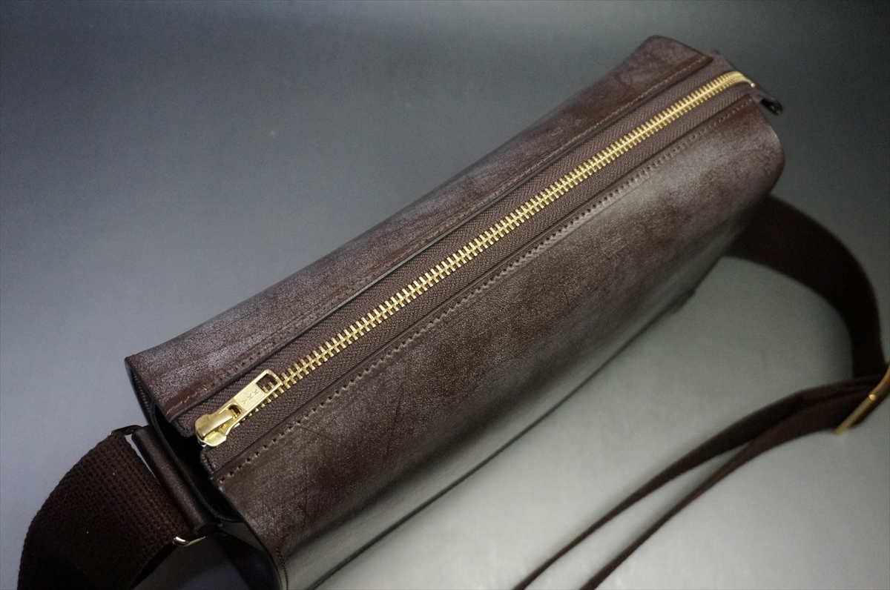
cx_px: 445
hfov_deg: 51.4
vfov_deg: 35.4
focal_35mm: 38
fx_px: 926
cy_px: 295
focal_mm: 25
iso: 3200
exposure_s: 1/160
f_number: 4.5
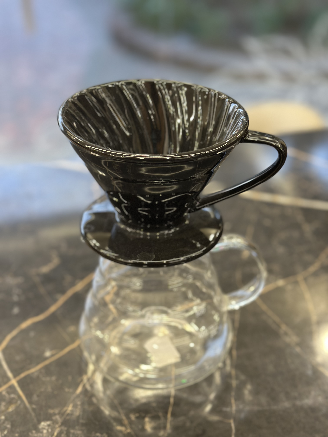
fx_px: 606
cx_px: 164
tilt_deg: -34.0
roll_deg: -1.5
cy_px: 218
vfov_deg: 39.7
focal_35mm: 48
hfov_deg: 30.3
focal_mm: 6.86
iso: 160
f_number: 1.78
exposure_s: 1/50
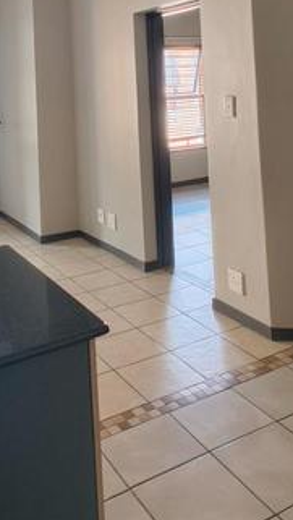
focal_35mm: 38
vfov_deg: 47.7
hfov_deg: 31.2
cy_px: 58
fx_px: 524
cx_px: 121
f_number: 2.2
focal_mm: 2.15
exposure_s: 1/50
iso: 800
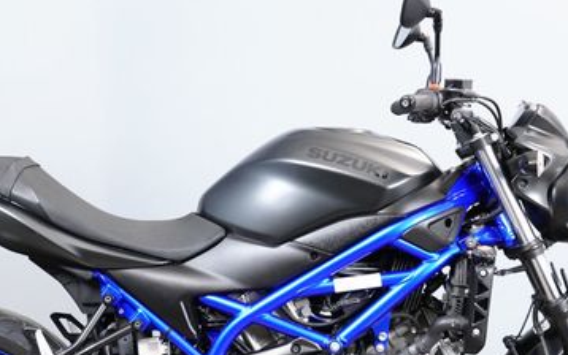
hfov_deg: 18.4
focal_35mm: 113
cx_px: 278
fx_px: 1750
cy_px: 283
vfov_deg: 11.6
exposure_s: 1/80
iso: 5000
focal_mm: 62
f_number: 7.1
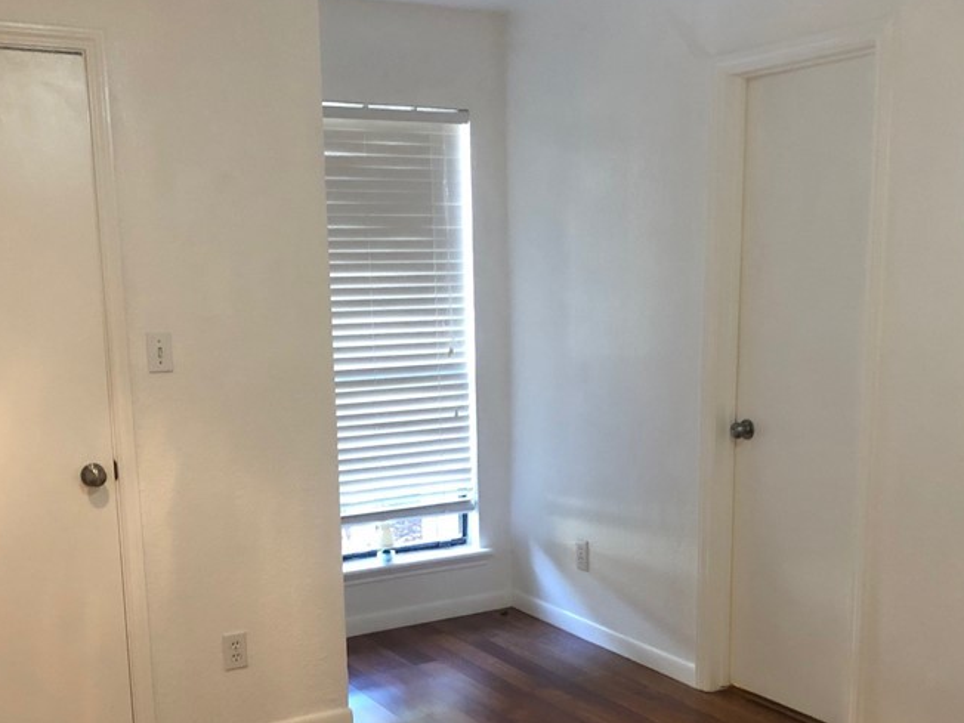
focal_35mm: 44
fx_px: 1225
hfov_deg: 42.9
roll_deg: +1.0
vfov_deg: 32.4
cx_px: 528
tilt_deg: -11.0
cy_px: 525
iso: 100
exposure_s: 1/11
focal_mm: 3.99
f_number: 1.8
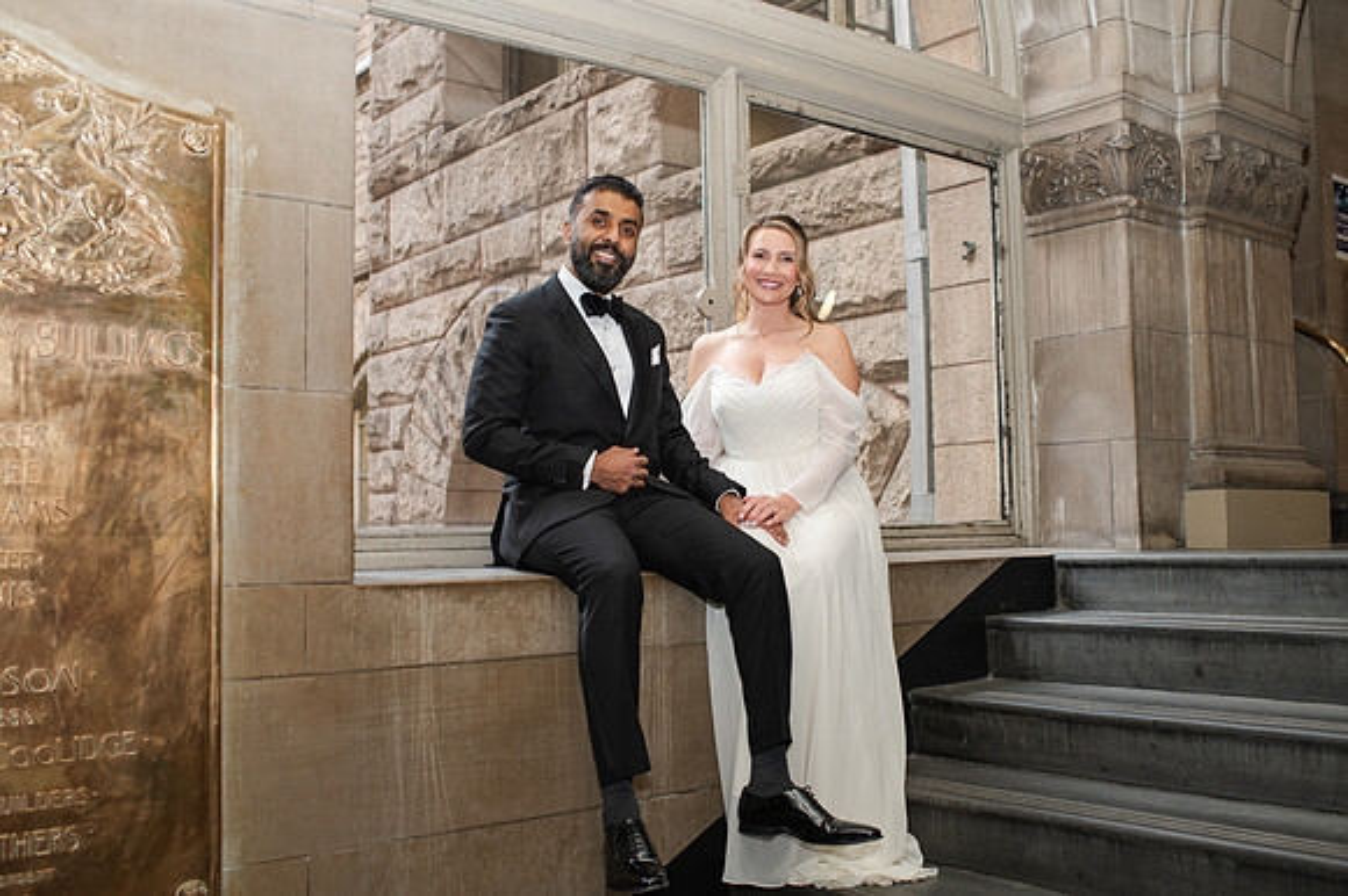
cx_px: 674
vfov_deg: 37.5
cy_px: 448
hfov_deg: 54.1
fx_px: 1320
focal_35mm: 35
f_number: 3.5
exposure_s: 1/200
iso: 1000
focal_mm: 35
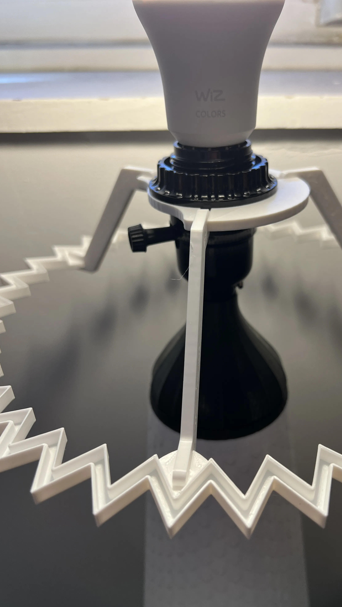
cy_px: 310
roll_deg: -0.5
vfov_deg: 66.1
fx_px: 468
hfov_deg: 39.8
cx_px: 218
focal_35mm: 29
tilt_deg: -28.2
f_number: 1.5
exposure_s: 1/120
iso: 64
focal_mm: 5.7
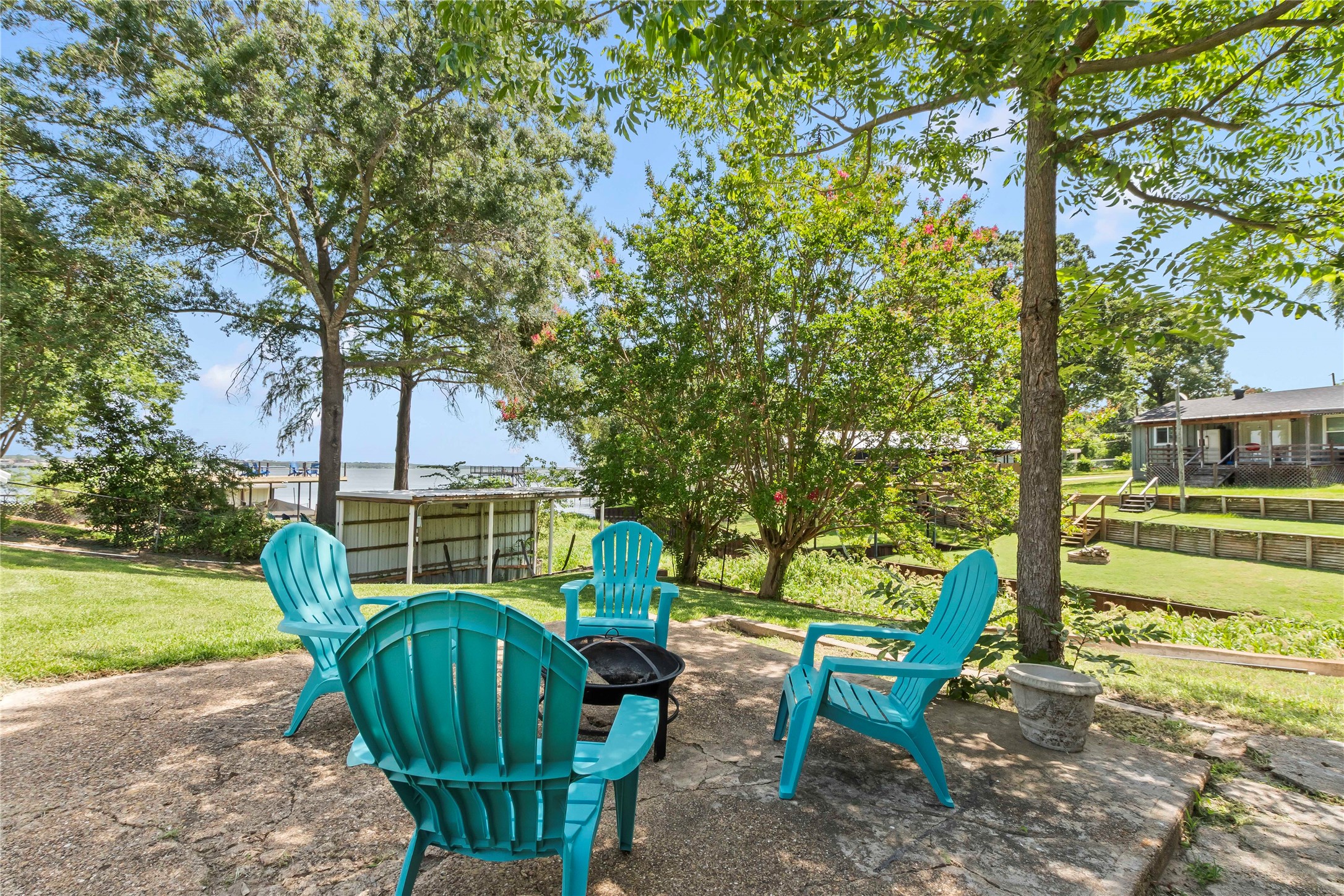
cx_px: 672
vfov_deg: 77.3
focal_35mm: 15
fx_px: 560
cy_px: 448
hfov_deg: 100.4
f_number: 11
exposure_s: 1/125
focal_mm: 10
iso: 100
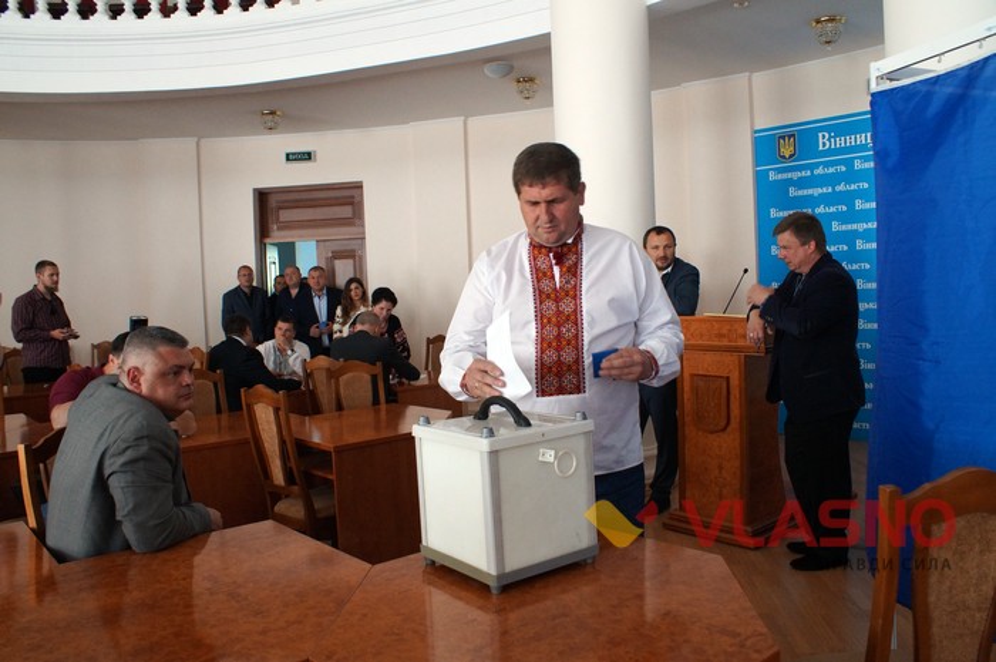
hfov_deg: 62.0
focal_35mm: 30
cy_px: 331
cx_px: 498
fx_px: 829
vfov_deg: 43.5
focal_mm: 20
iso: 1250
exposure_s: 1/60
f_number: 6.3
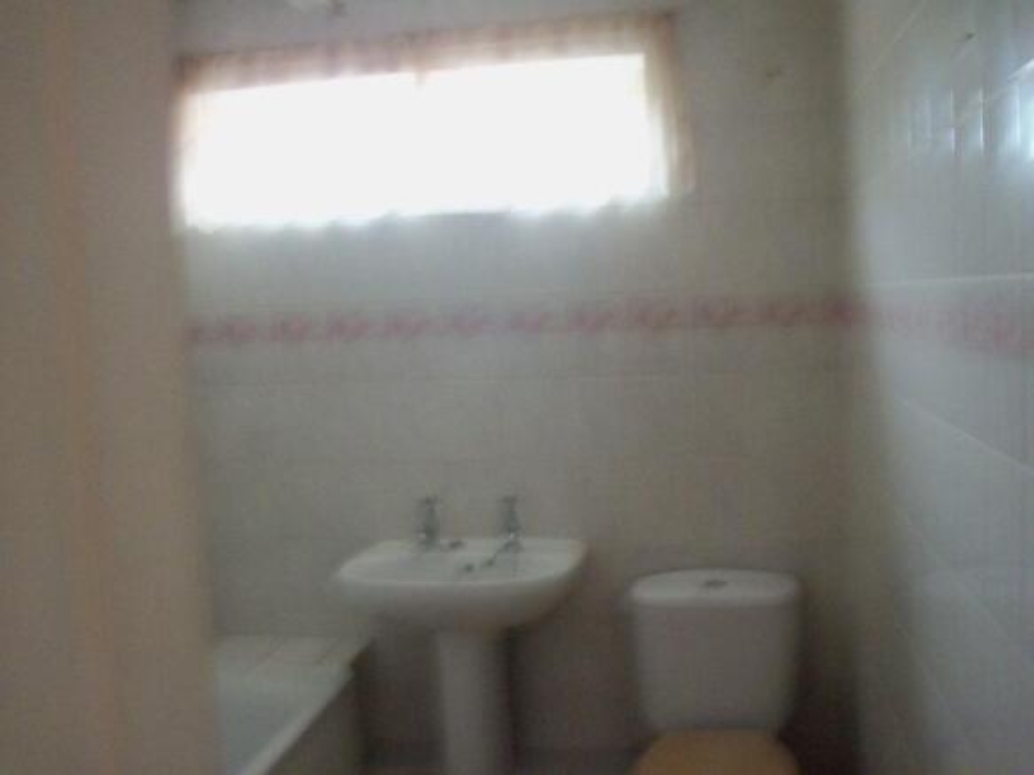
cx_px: 517
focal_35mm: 34
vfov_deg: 41.8
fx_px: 1015
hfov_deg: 54.0
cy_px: 388
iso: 400
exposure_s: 1/13
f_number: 2.9
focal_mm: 5.7
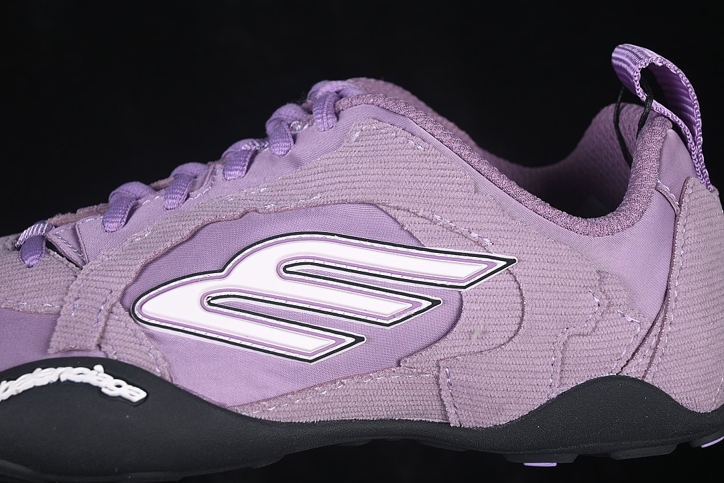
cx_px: 362
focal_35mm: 75
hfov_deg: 27.0
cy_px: 242
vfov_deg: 18.2
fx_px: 1508
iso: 160
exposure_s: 1/80
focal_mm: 50
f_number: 7.1
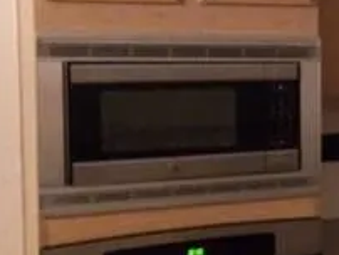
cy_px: 102
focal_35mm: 95
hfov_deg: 18.4
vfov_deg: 15.6
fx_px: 931
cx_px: 502
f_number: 2.2
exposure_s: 1/15
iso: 800
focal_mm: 4.12
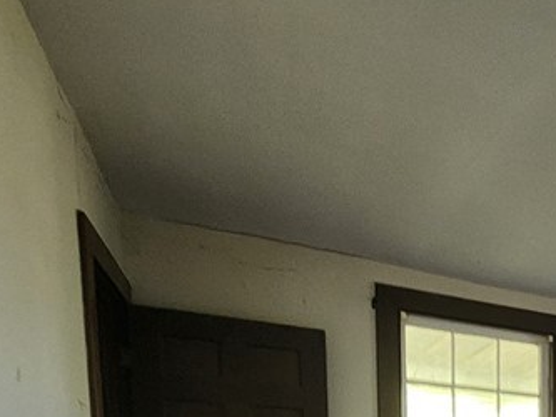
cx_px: 685
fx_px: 643
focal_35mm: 40
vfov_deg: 27.3
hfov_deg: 35.5
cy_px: 595
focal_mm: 2.2
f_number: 2.2
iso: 320
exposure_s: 1/40
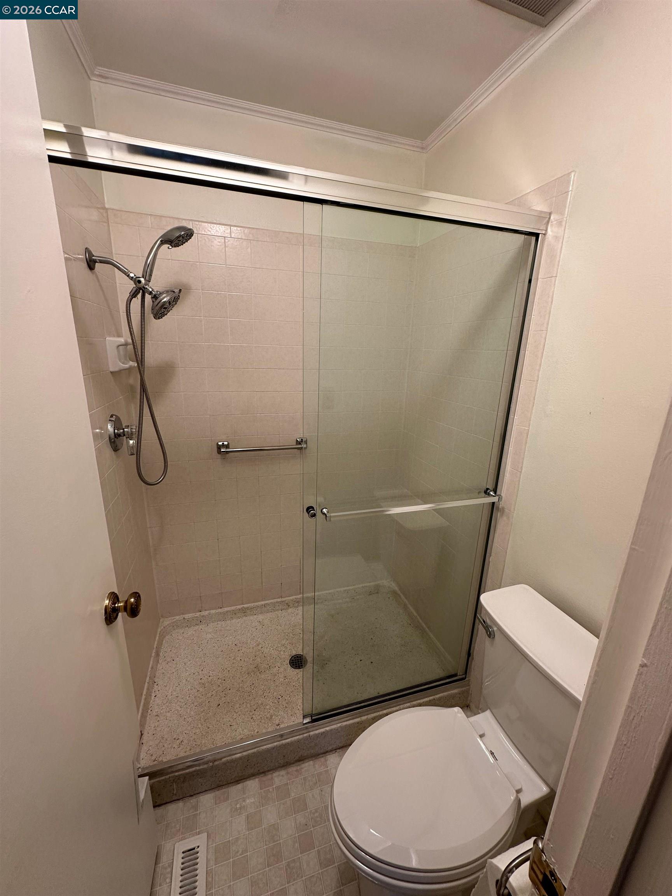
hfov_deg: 85.7
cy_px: 448
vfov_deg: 102.1
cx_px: 336
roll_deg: -2.1
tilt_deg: -15.8
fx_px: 362
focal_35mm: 14
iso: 160
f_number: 2.2
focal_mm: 2.22
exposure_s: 1/120
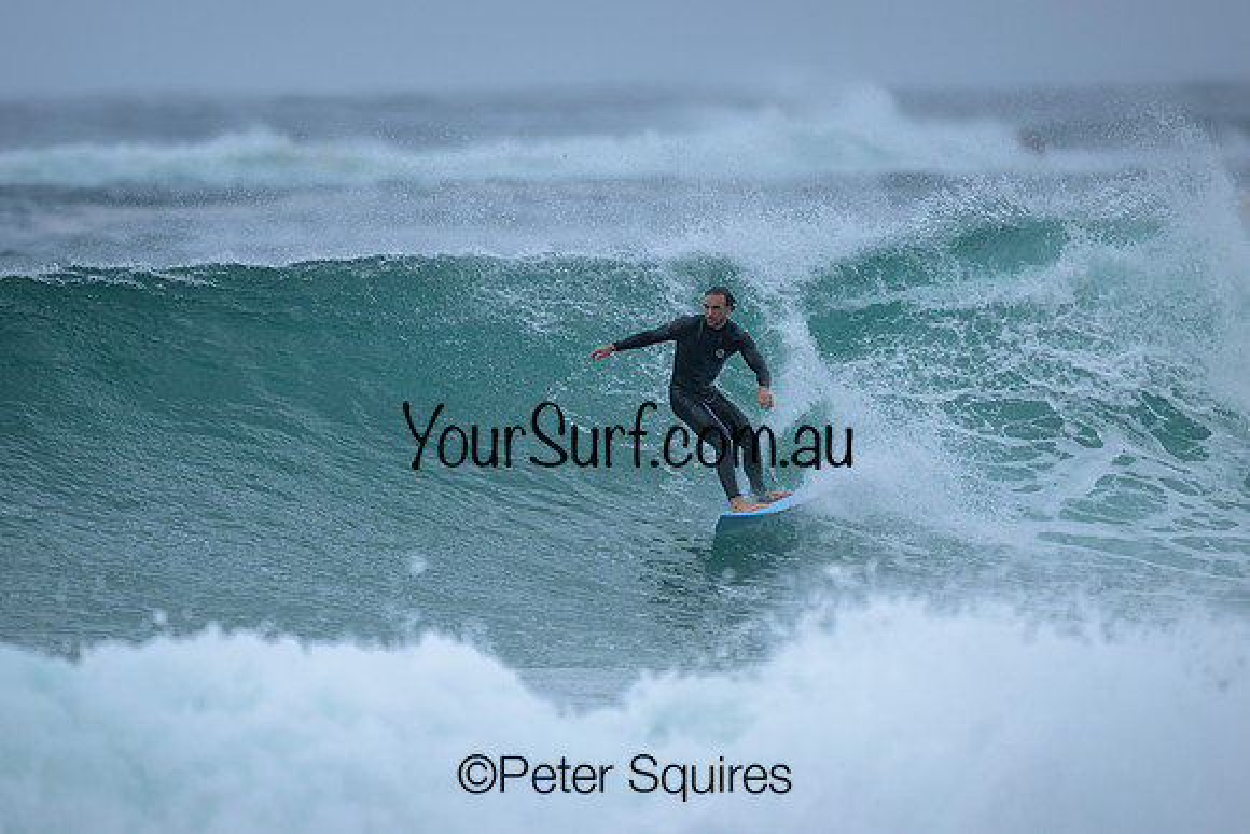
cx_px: 625
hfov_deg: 2.6
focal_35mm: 800
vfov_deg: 1.7
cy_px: 417
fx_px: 27783
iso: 320
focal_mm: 800
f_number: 6.3
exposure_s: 1/2000
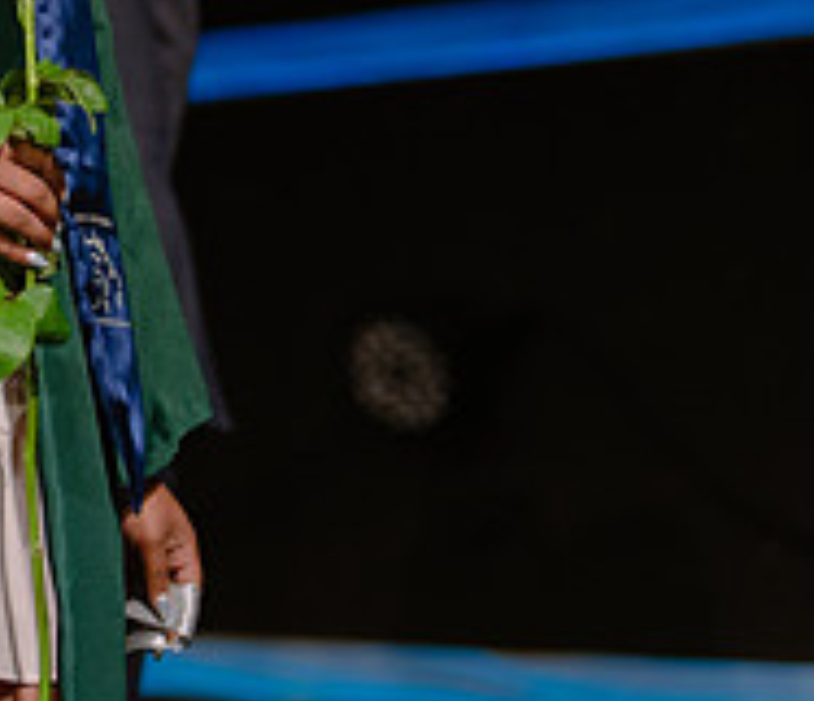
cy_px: -121
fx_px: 4865
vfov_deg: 8.2
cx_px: -185
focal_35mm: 196
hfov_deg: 9.4
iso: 640
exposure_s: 1/320
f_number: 1.2
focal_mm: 50
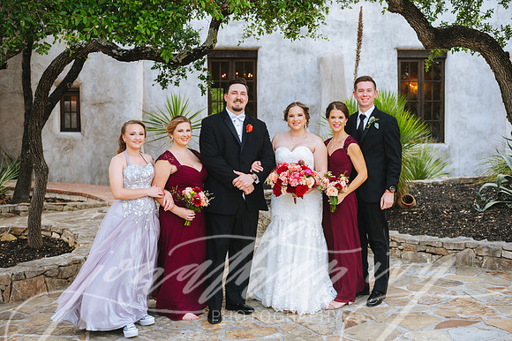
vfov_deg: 28.0
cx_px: 256
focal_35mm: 48
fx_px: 682
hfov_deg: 41.1
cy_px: 170
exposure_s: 1/200
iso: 200
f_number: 3.5
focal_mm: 48
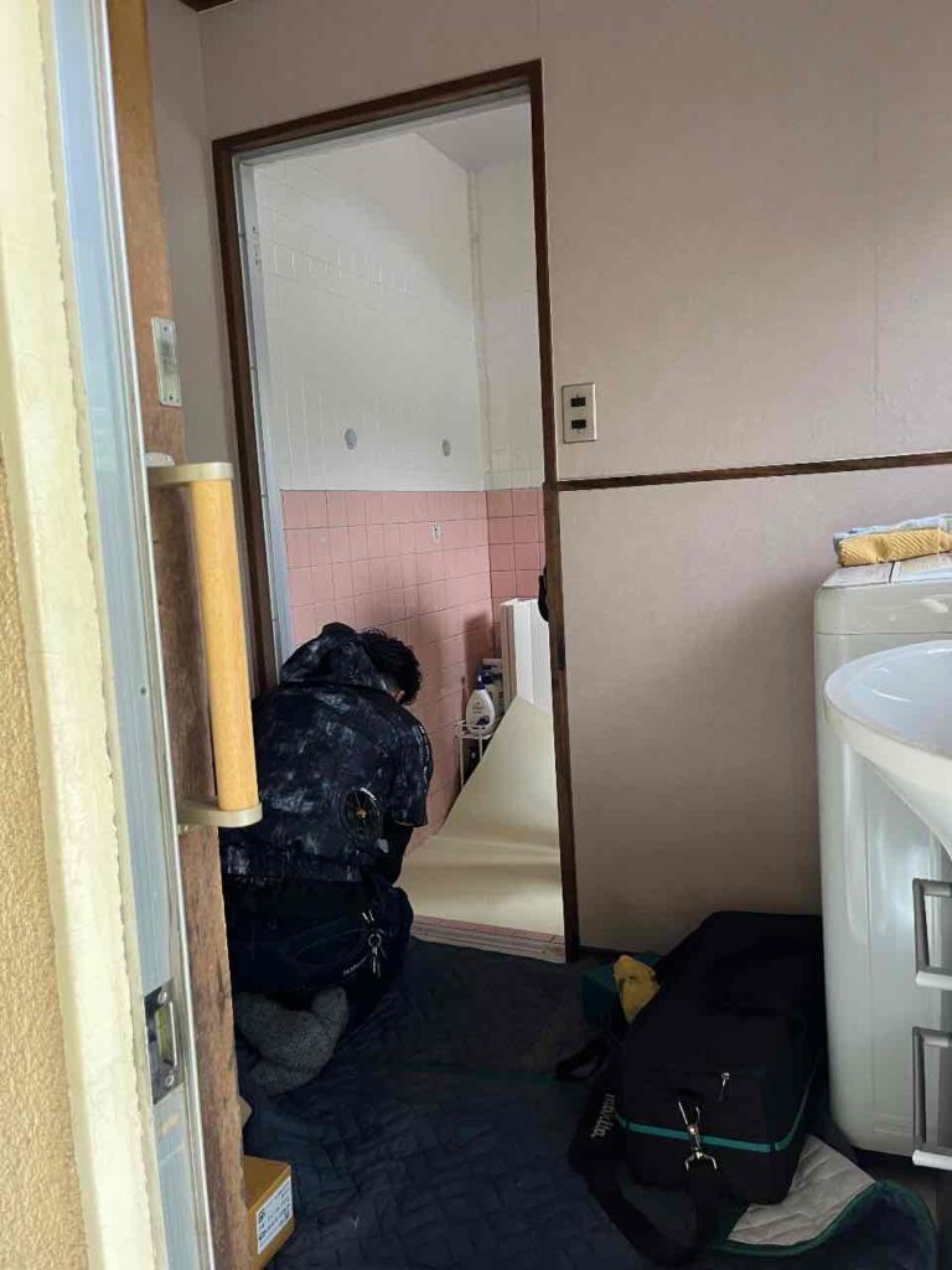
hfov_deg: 53.1
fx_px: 953
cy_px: 635
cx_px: 476
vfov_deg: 67.3
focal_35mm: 26
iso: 160
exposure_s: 1/60
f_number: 1.6
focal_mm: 5.1
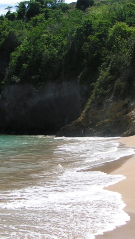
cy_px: 126
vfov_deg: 30.6
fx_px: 439
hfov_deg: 17.5
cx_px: 89
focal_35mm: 69
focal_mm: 5.8
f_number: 5.6
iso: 50
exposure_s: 1/400
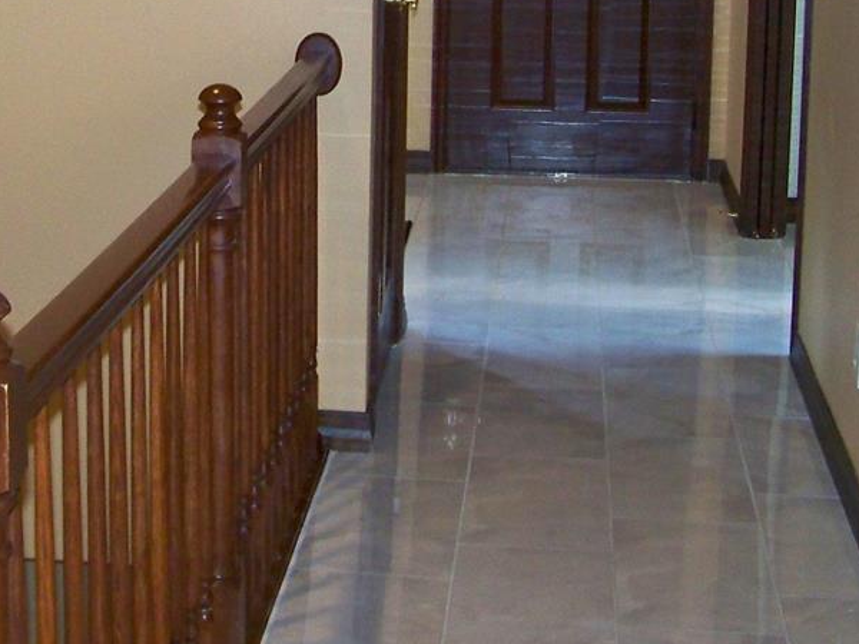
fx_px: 2184
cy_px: 37
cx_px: 271
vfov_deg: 16.5
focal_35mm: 88
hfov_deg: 22.1
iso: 200
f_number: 2.8
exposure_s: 1/30
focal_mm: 5.85
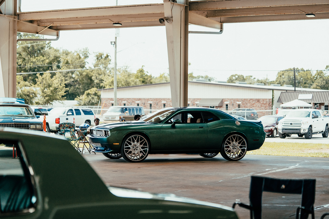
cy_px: 110
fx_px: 823
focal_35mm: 90
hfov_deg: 22.6
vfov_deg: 15.2
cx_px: 164
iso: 400
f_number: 2.8
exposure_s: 1/4000
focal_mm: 90
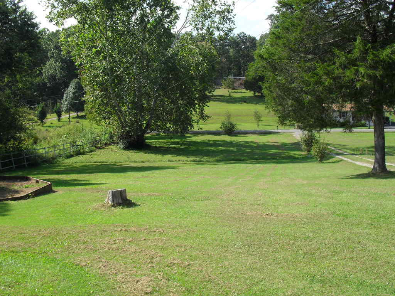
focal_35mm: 35
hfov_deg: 52.6
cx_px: 198
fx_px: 399
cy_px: 148
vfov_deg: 40.7
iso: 100
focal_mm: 6.3
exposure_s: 1/90
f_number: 8.4
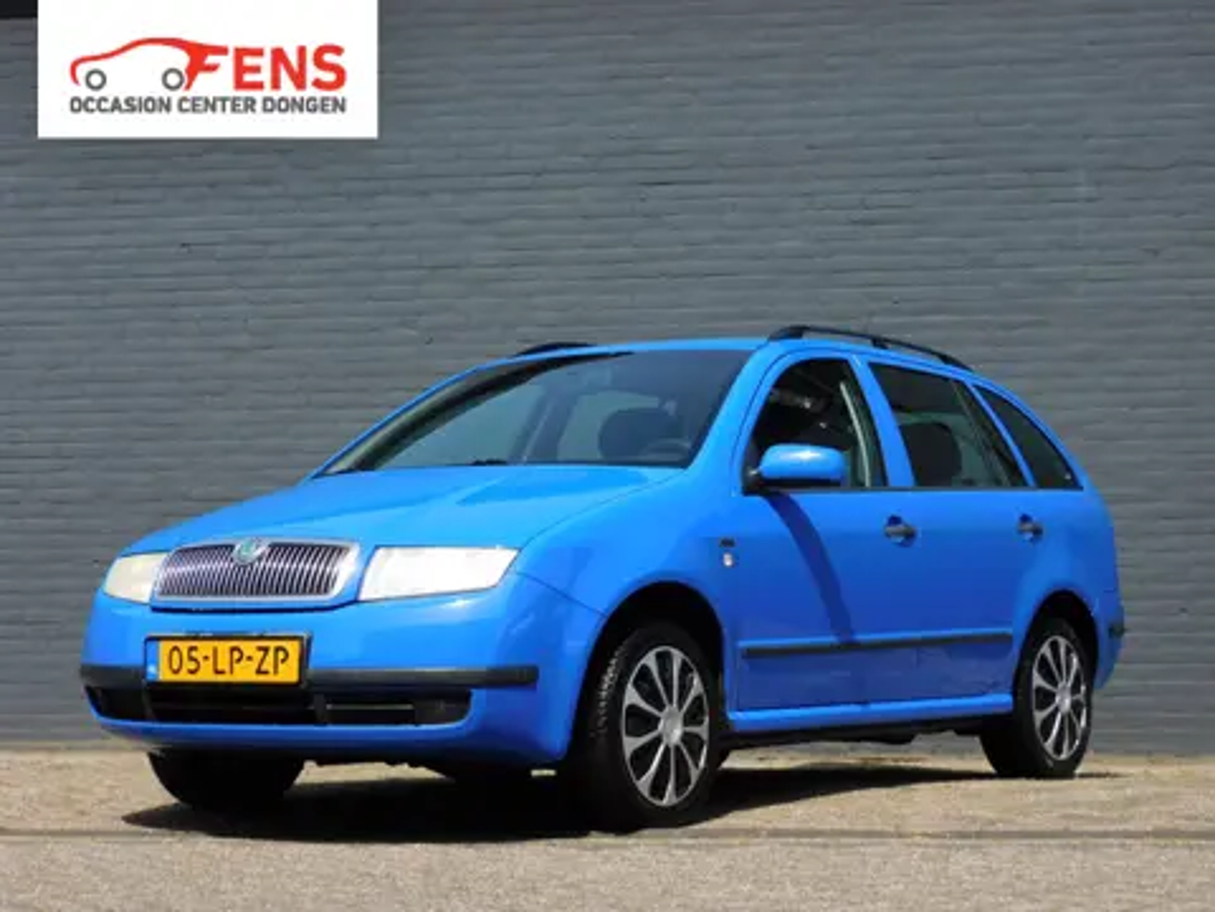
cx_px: 608
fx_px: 2808
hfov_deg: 24.4
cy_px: 456
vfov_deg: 18.4
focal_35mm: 80
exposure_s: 1/800
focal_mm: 14.3
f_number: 4.5
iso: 125
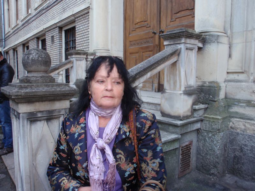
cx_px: 128
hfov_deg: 63.4
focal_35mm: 28
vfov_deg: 49.7
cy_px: 96
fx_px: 206
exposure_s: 1/30
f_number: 3.2
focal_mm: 5
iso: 100
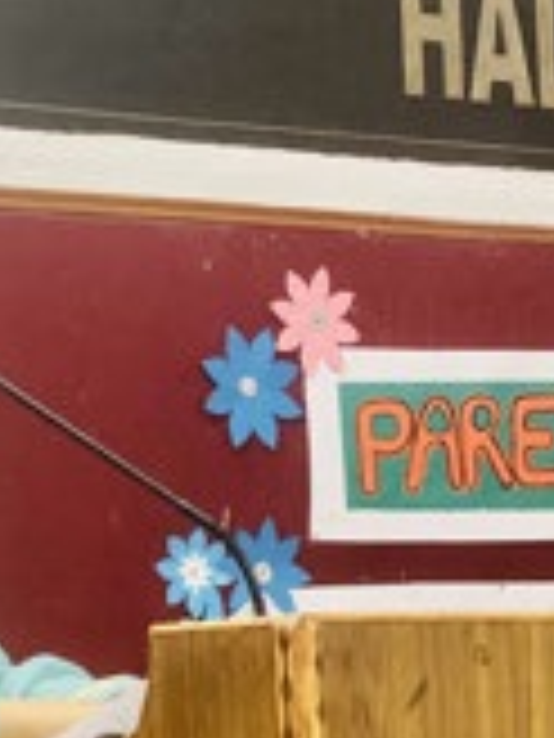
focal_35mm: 119
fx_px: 2539
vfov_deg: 16.2
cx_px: 124
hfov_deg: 12.4
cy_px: 754
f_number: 2
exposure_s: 1/33
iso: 400
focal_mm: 6
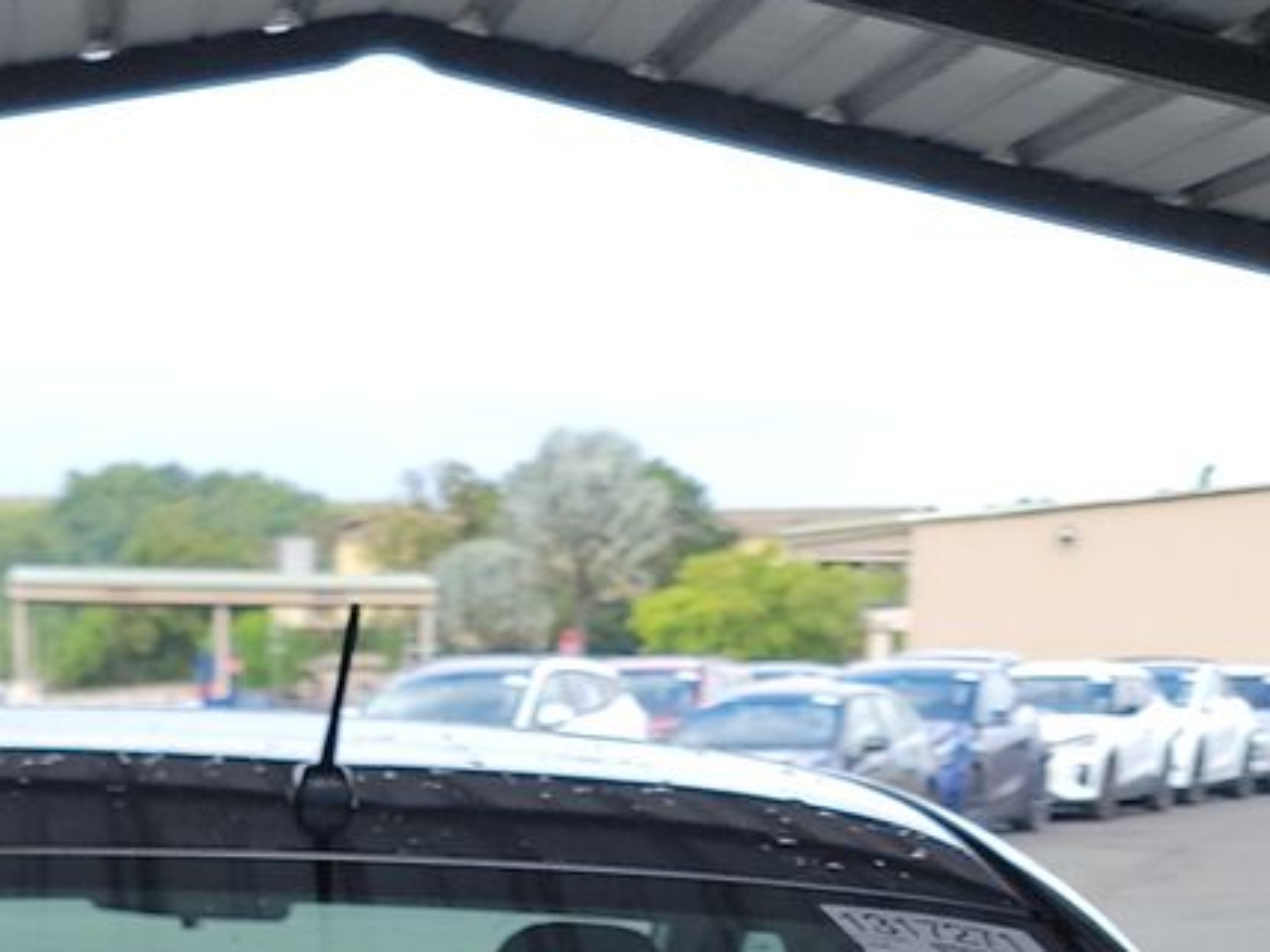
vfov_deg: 14.5
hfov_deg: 21.6
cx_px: 321
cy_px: 1693
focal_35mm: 90
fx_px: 3301
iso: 50
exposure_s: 1/182
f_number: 1.8
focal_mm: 6.7
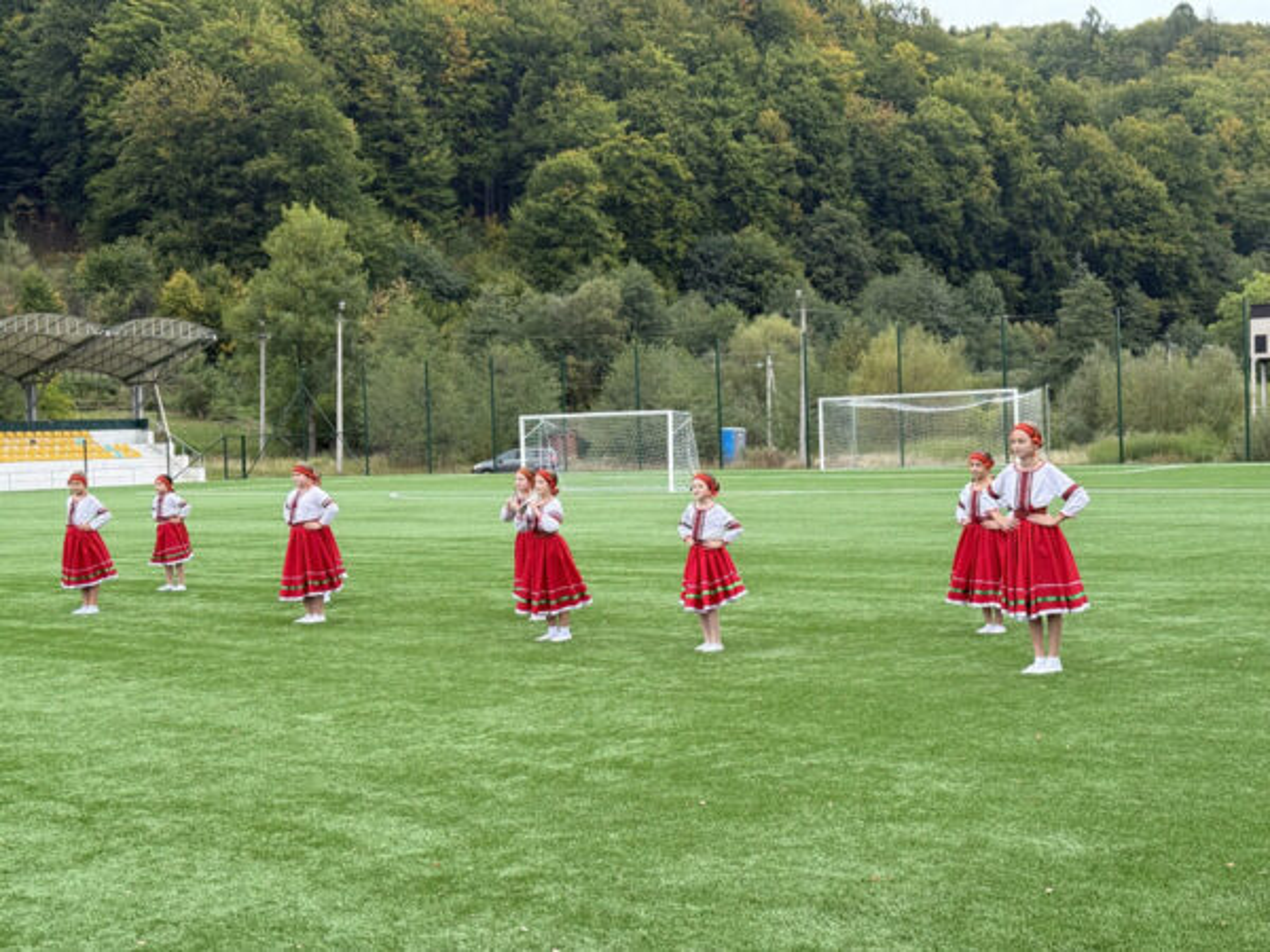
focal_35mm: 48
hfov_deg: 39.7
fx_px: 1761
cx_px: 635
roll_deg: +1.7
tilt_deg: -0.6
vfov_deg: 30.3
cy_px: 476
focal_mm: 6.76
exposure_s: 1/1307
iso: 100
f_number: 1.78
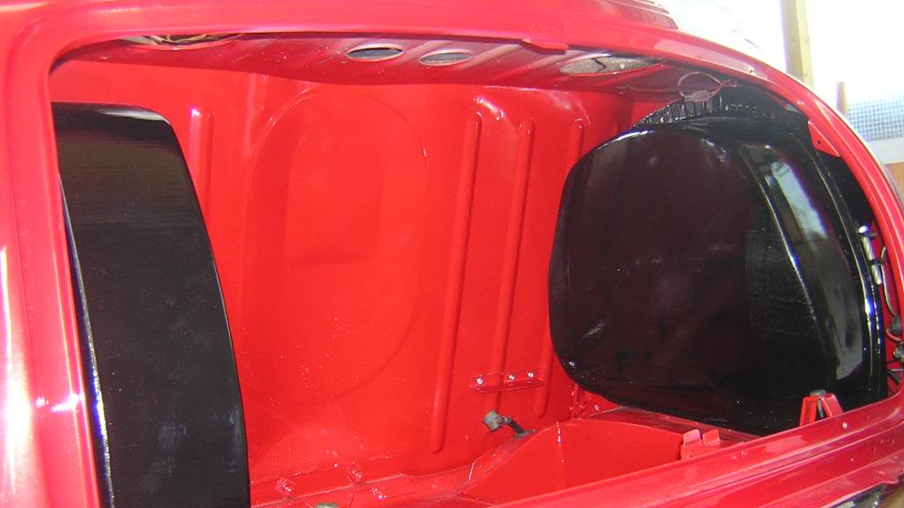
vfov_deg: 29.7
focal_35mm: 40
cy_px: 255
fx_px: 959
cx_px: 459
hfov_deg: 50.5
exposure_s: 1/60.1
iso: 206
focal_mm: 4.7
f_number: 2.6
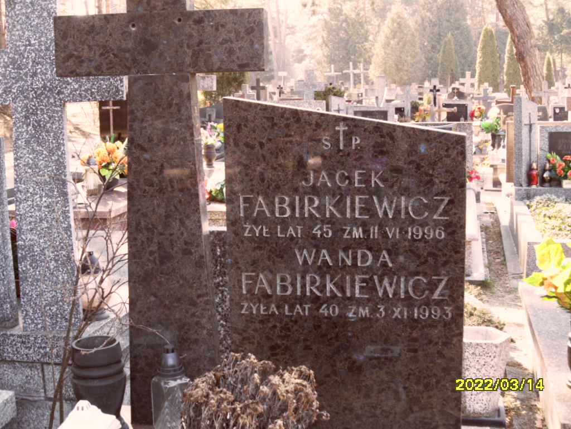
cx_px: 286
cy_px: 214
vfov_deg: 29.1
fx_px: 825
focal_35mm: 50
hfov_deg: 38.2
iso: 100
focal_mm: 8.2
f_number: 3.8
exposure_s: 1/45
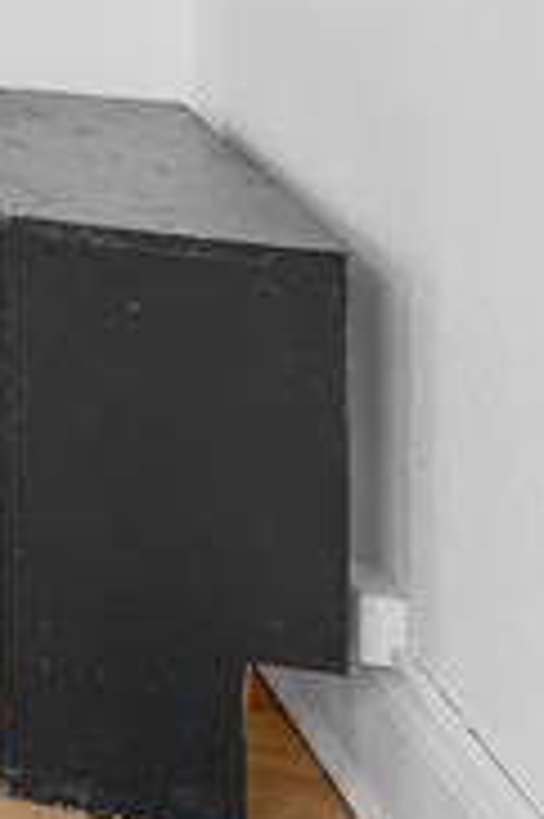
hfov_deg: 7.9
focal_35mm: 90
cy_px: -256
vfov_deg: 20.6
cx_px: -1695
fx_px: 2044
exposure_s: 1/4
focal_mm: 16
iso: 100
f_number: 8
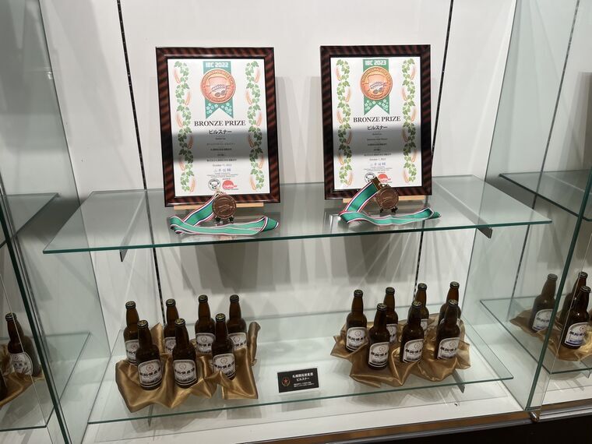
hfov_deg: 67.3
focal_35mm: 26
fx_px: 445
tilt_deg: -24.6
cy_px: 222
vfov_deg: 53.1
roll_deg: -0.7
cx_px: 296
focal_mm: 5.1
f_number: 1.6
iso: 32
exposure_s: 1/129
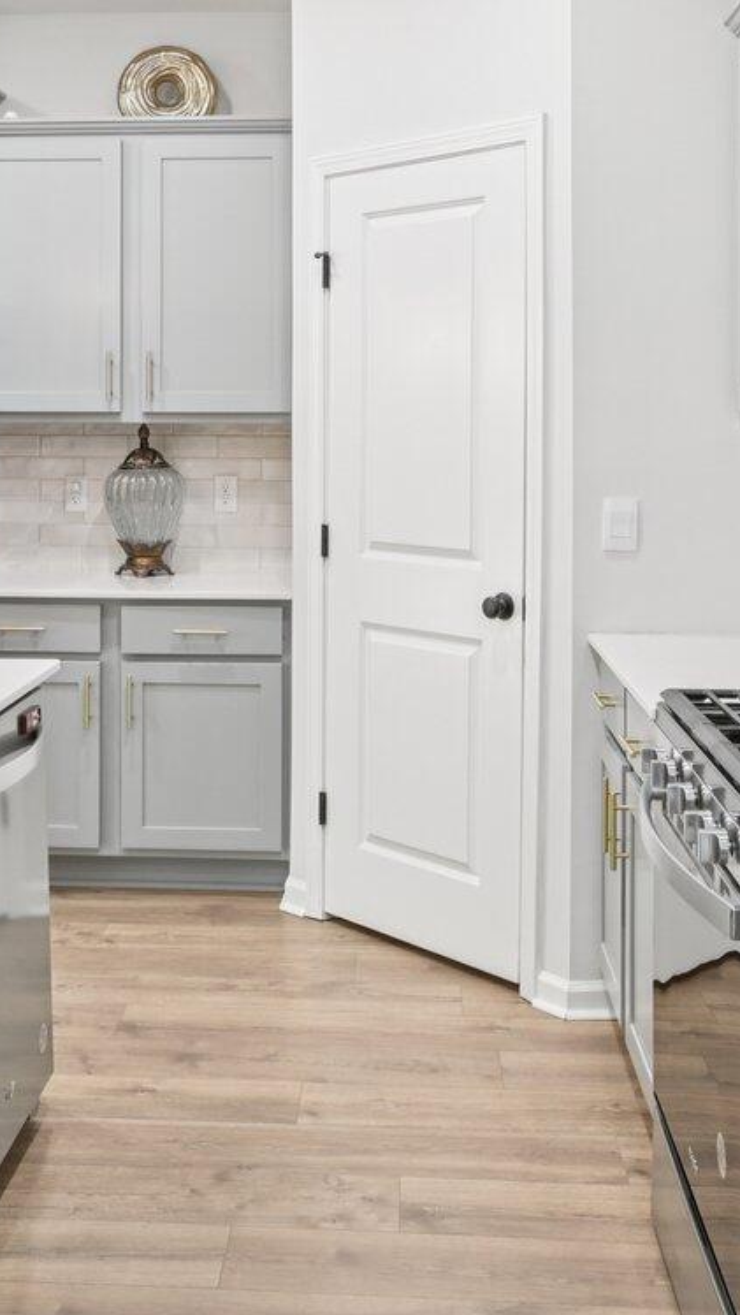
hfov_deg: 27.7
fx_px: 1499
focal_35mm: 43
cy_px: 437
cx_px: 322
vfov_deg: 46.6
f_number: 8
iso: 320
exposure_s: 1/15
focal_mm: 15
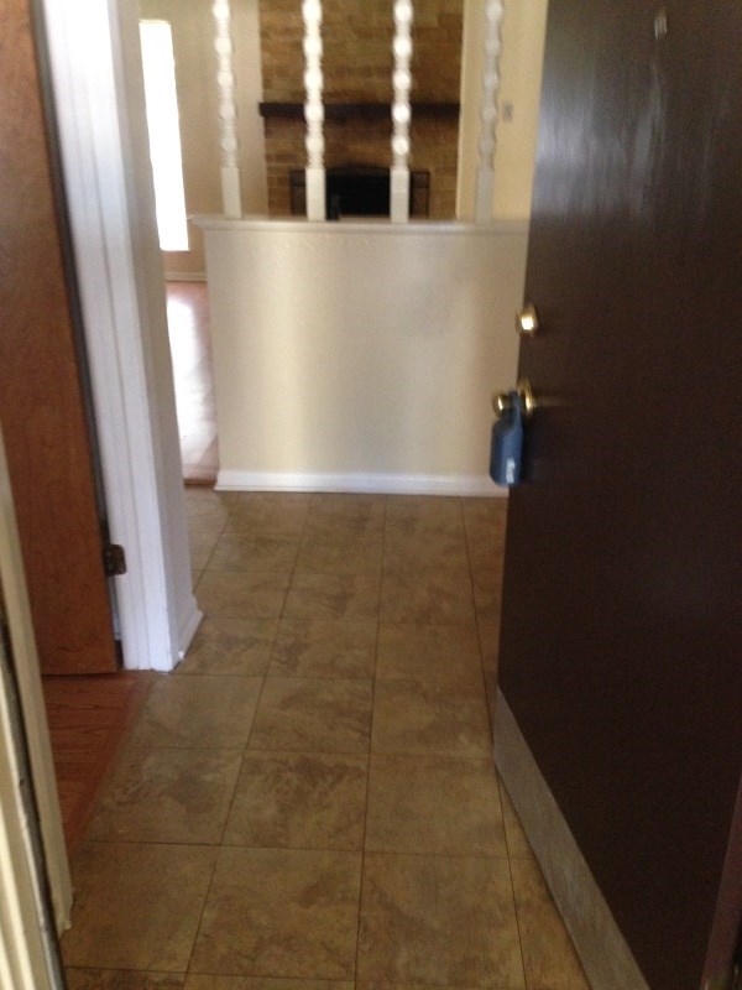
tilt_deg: -18.8
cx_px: 371
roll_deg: -0.8
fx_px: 943
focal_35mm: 33
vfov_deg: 55.4
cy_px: 495
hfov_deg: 42.9
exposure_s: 1/20
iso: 320
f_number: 2.4
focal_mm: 4.12
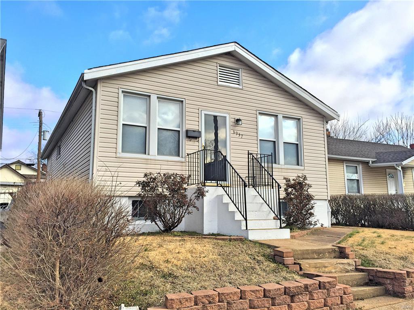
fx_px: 347
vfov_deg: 48.2
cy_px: 155
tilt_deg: +9.9
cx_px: 207
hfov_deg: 61.7
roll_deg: +0.0
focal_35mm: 29
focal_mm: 4.15
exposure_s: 1/807
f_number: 2.2
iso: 32
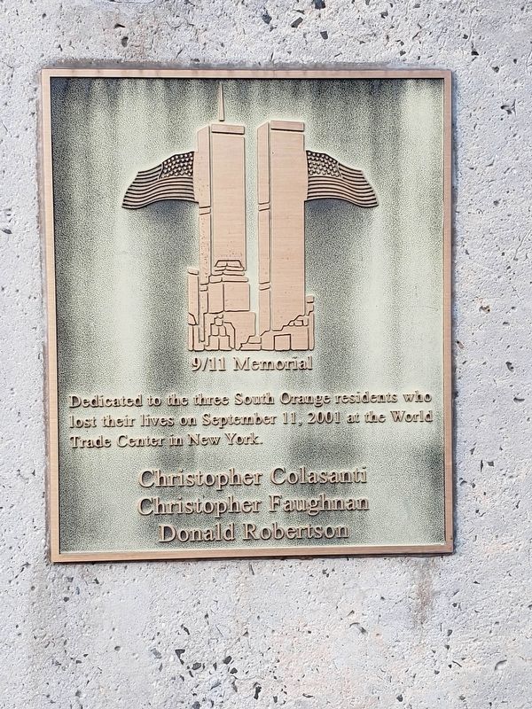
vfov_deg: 67.3
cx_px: 266
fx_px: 533
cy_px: 354
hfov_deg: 53.1
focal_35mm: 26
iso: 50
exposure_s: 1/50
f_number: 2.4
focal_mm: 4.3
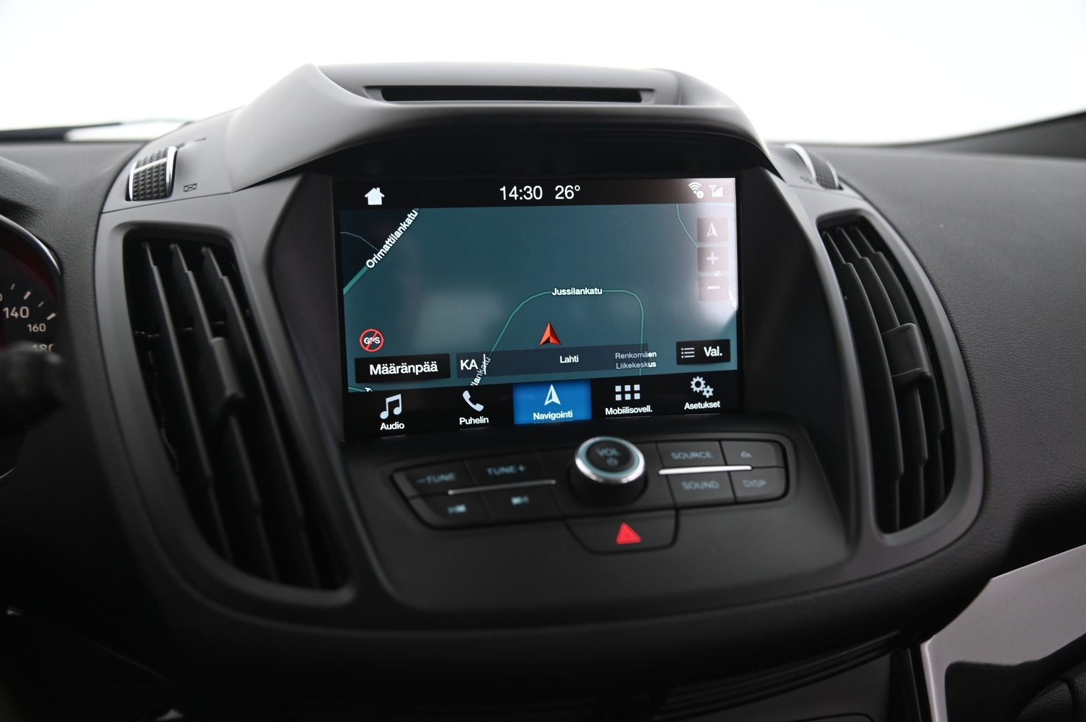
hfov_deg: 55.8
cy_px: 361
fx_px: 1025
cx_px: 543
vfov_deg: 38.8
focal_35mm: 34
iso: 1250
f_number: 4
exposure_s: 1/13
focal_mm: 34
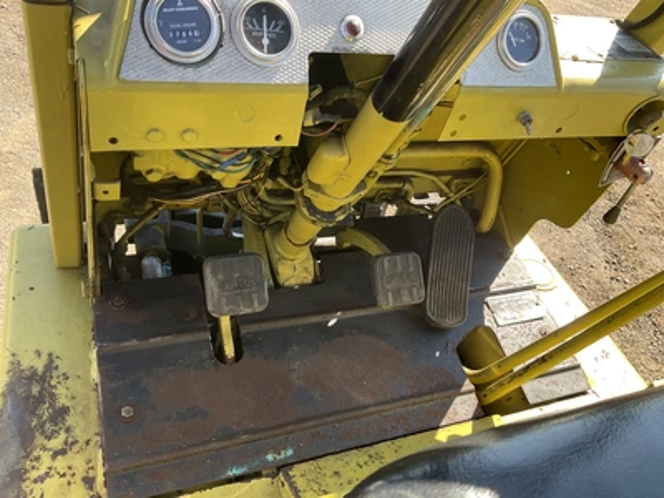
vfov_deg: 48.2
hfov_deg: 61.7
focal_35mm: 29
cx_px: 332
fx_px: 556
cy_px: 249
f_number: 1.8
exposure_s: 1/159
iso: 20
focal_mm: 3
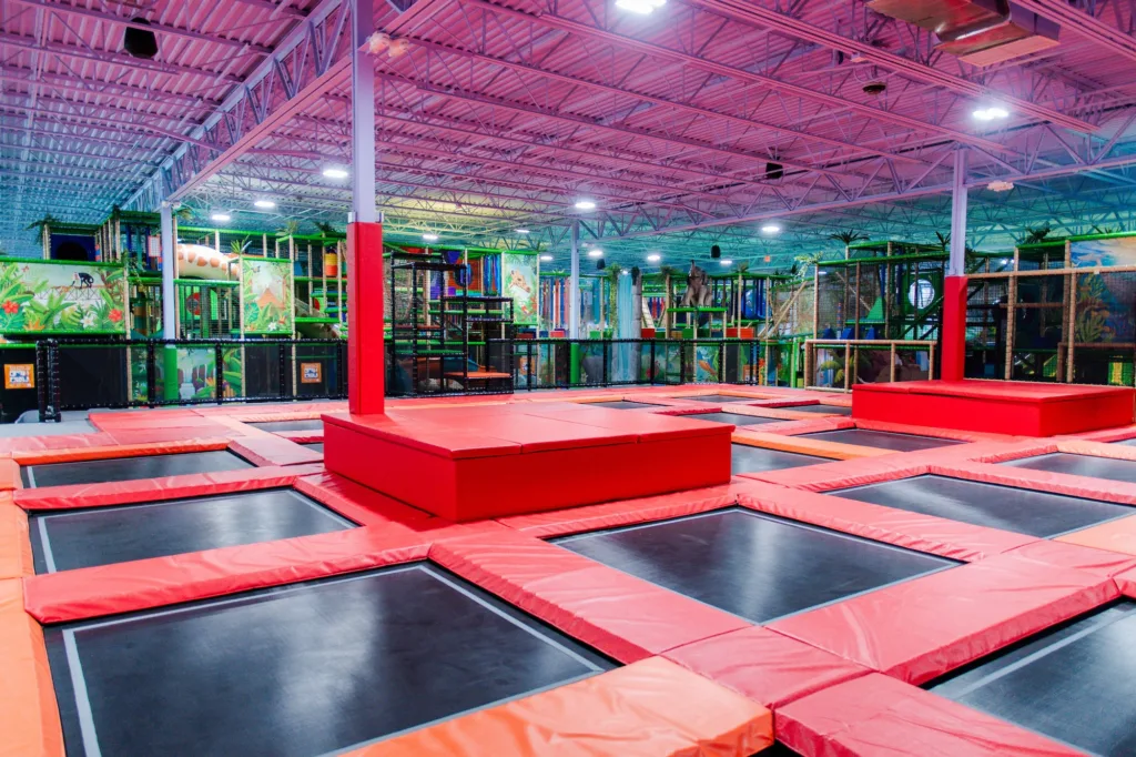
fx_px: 757
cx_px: 568
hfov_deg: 73.8
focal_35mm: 24
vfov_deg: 53.1
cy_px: 378
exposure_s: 1/100
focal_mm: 16
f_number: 2.8
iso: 800
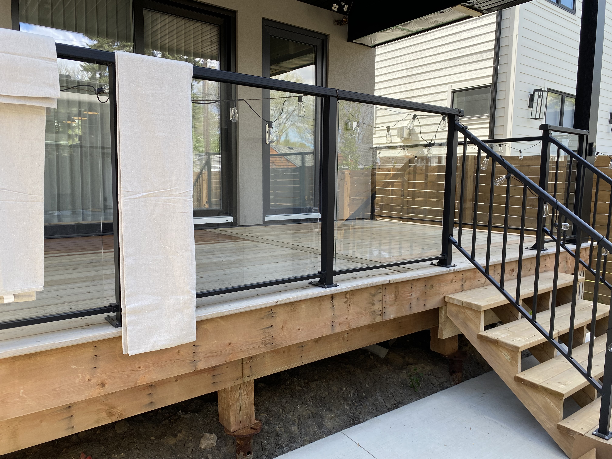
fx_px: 460
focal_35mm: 26
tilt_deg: -6.7
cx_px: 306
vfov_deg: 53.1
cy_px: 230
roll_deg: -0.9
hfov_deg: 67.3
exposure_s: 1/307
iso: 32
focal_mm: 4.25
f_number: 1.8
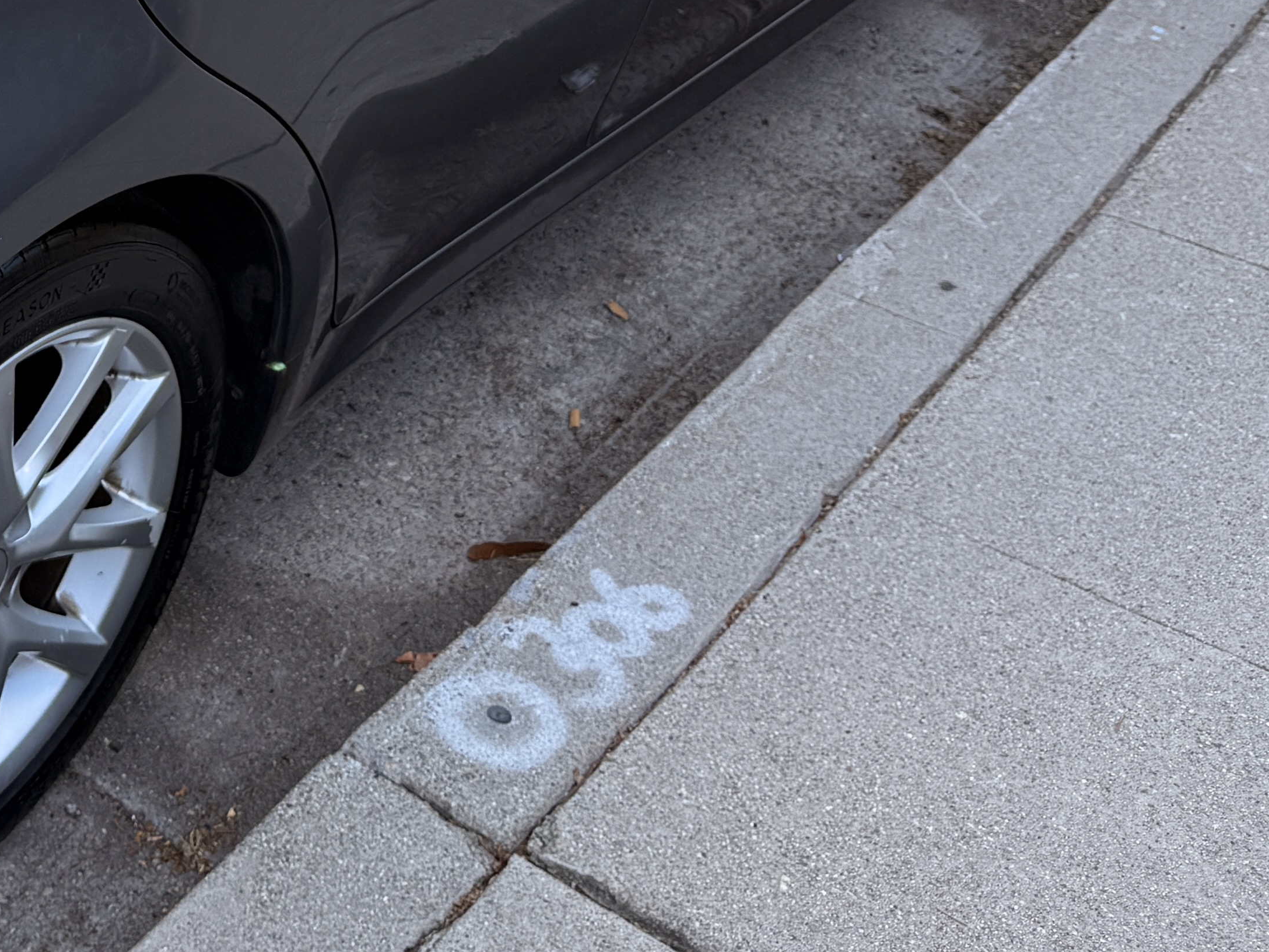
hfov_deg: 28.3
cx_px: -76
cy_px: -251
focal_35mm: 63
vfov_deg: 21.3
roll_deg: -1.8
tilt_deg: -20.6
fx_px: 2310
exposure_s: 1/507
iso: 80
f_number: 1.78
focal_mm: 6.76
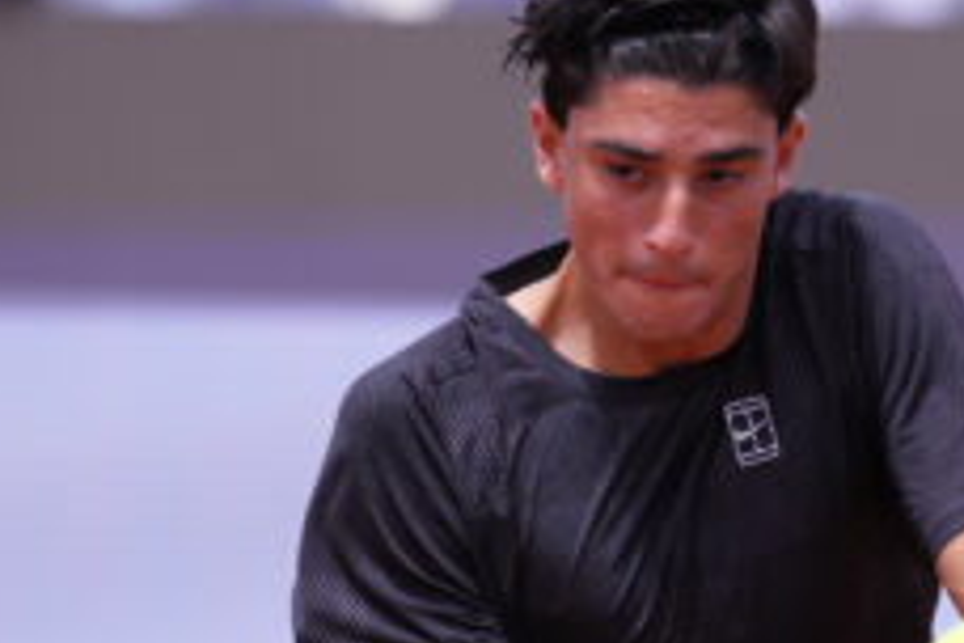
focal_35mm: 683
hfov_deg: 3.0
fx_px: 18288
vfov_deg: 2.0
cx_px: 791
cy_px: 495
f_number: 4
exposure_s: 1/4000
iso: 500
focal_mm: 400
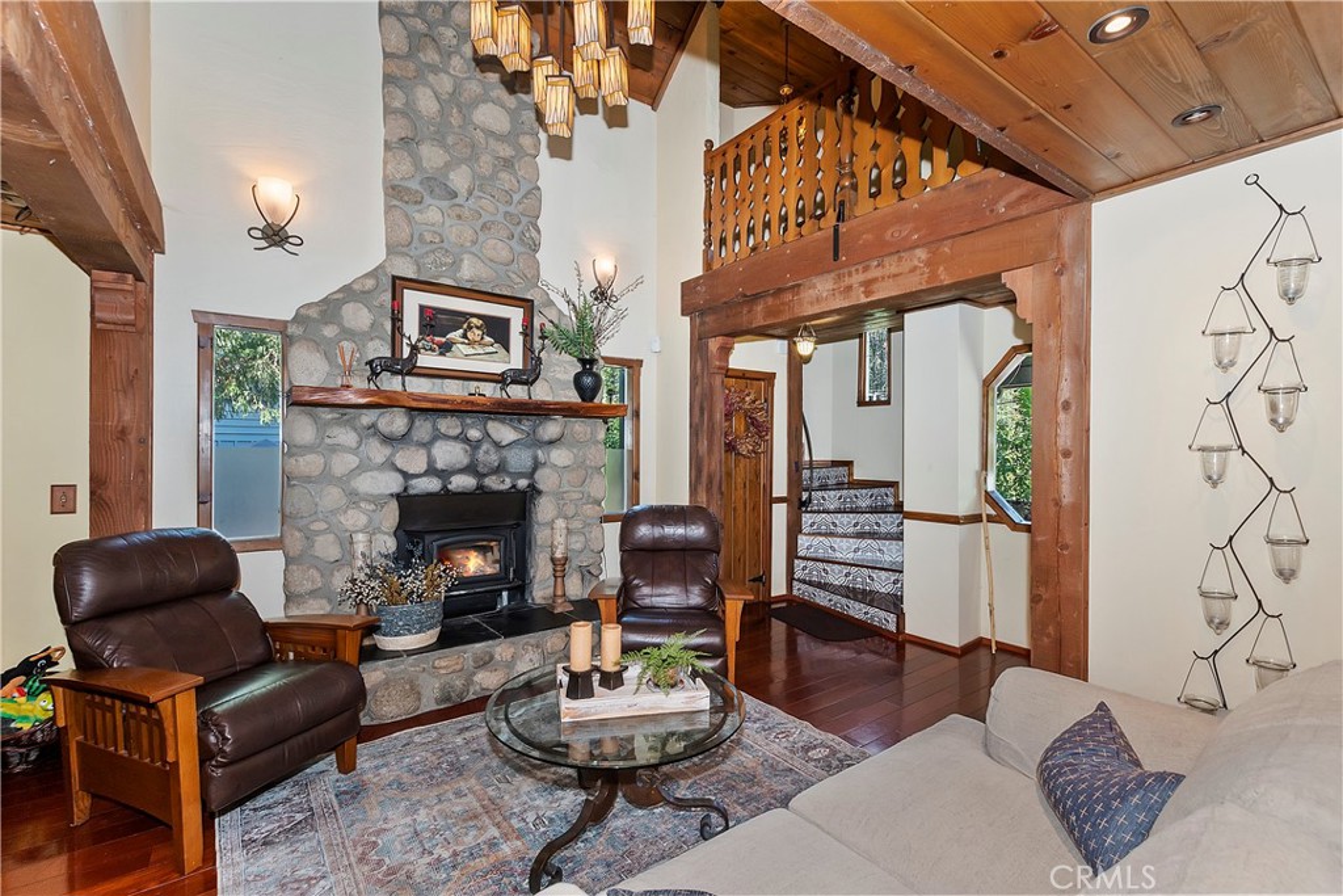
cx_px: 672
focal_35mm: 15
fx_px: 560
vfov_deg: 77.3
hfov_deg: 100.4
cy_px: 448
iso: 400
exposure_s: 1/30
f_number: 8
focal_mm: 10
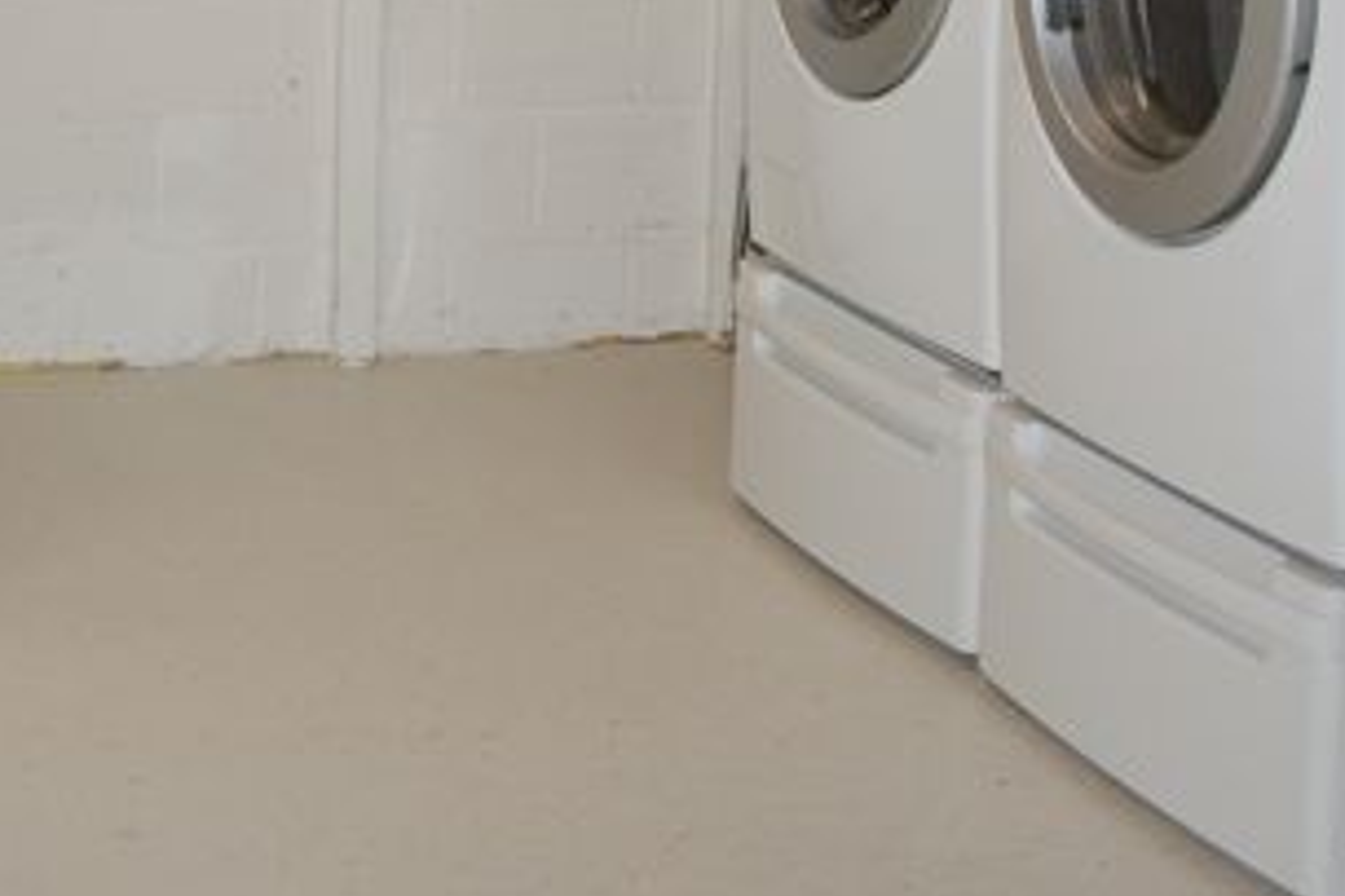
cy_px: 0
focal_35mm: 88
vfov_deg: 15.2
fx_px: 3286
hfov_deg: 23.0
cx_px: 410
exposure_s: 1/60
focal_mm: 28
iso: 400
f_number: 4.2
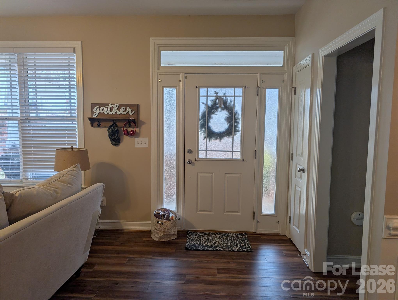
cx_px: 199
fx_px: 276
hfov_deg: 71.5
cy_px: 150
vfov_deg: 56.9
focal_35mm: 24
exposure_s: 1/256
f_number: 1.68
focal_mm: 6.9
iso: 18
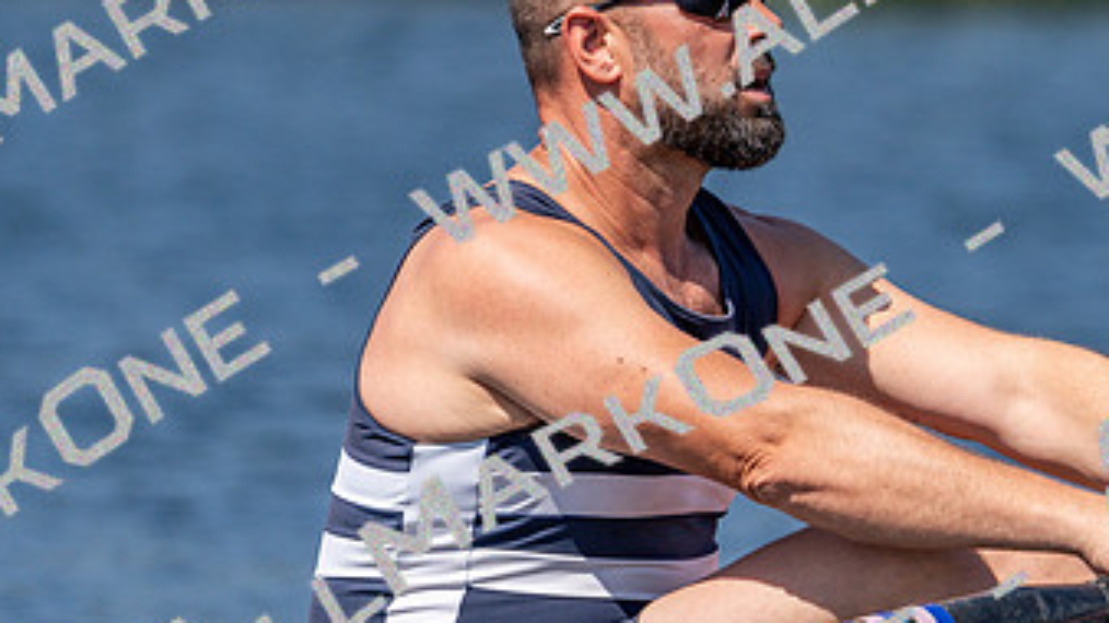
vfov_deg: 1.5
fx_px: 24139
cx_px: 817
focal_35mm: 821
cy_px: 254
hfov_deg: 2.6
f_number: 6.3
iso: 250
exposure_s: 1/2000
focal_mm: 456
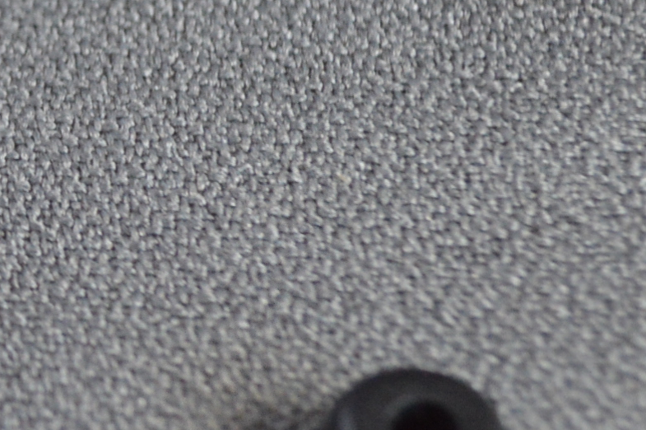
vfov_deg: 7.4
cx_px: -486
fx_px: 3299
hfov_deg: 10.6
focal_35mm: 184
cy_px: -7
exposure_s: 1/100
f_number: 5.6
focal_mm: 32
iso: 1600
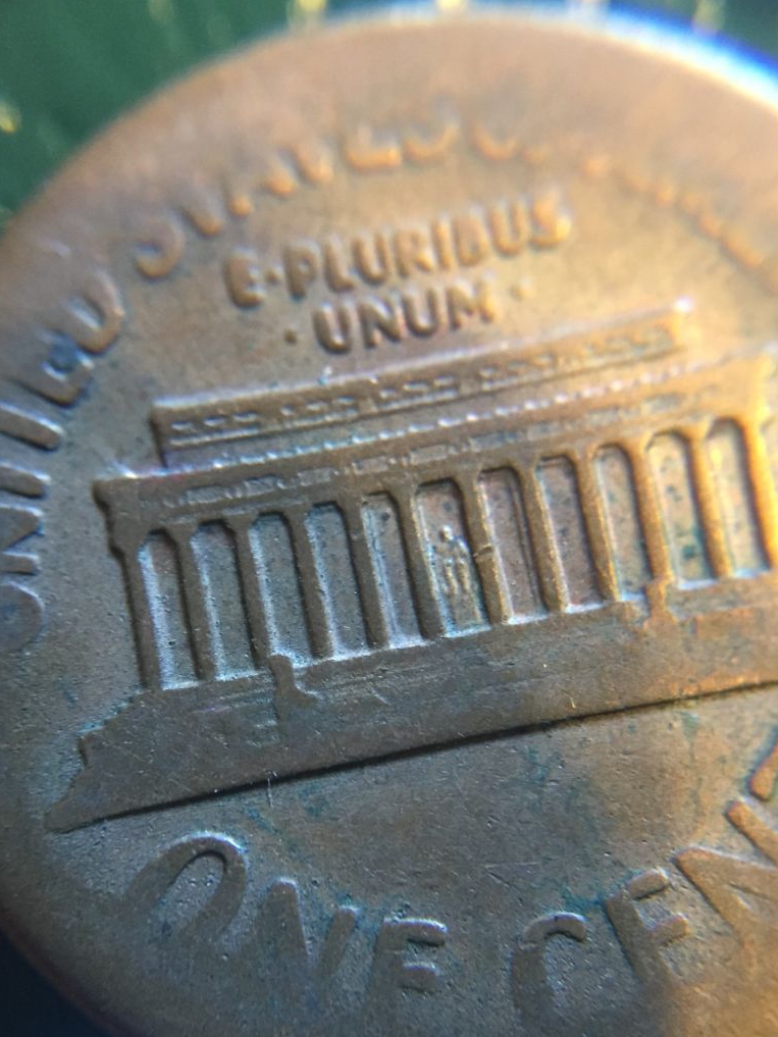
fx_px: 1139
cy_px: 611
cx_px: 431
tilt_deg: -80.6
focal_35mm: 38
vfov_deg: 48.7
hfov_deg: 37.7
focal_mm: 4.15
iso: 250
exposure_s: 1/24
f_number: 2.2
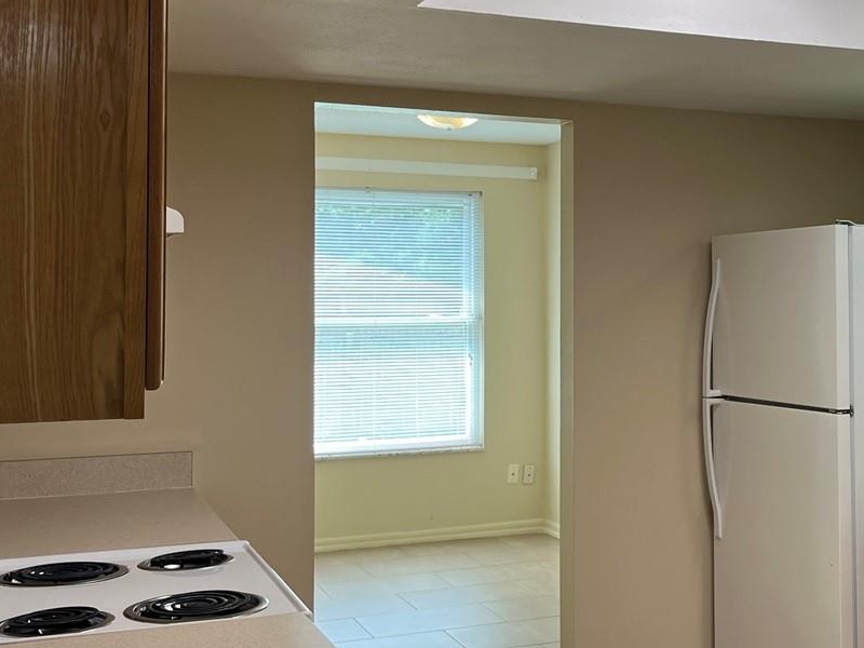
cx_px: 675
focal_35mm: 52
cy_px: 254
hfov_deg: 35.8
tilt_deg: +1.9
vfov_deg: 28.0
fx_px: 1298
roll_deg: +0.5
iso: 40
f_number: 1.6
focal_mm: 5.1
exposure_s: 1/120
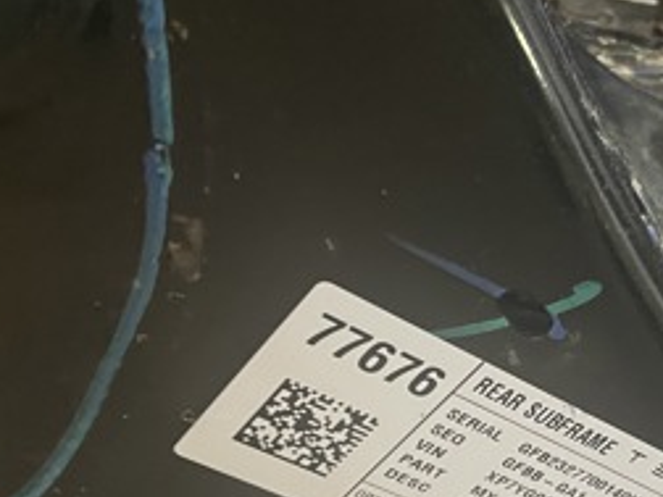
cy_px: 312
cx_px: 631
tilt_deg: -31.4
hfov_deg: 28.0
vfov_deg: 22.2
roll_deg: -12.3
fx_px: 1264
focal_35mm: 66
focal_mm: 4.2
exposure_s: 1/33
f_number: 1.6
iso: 500
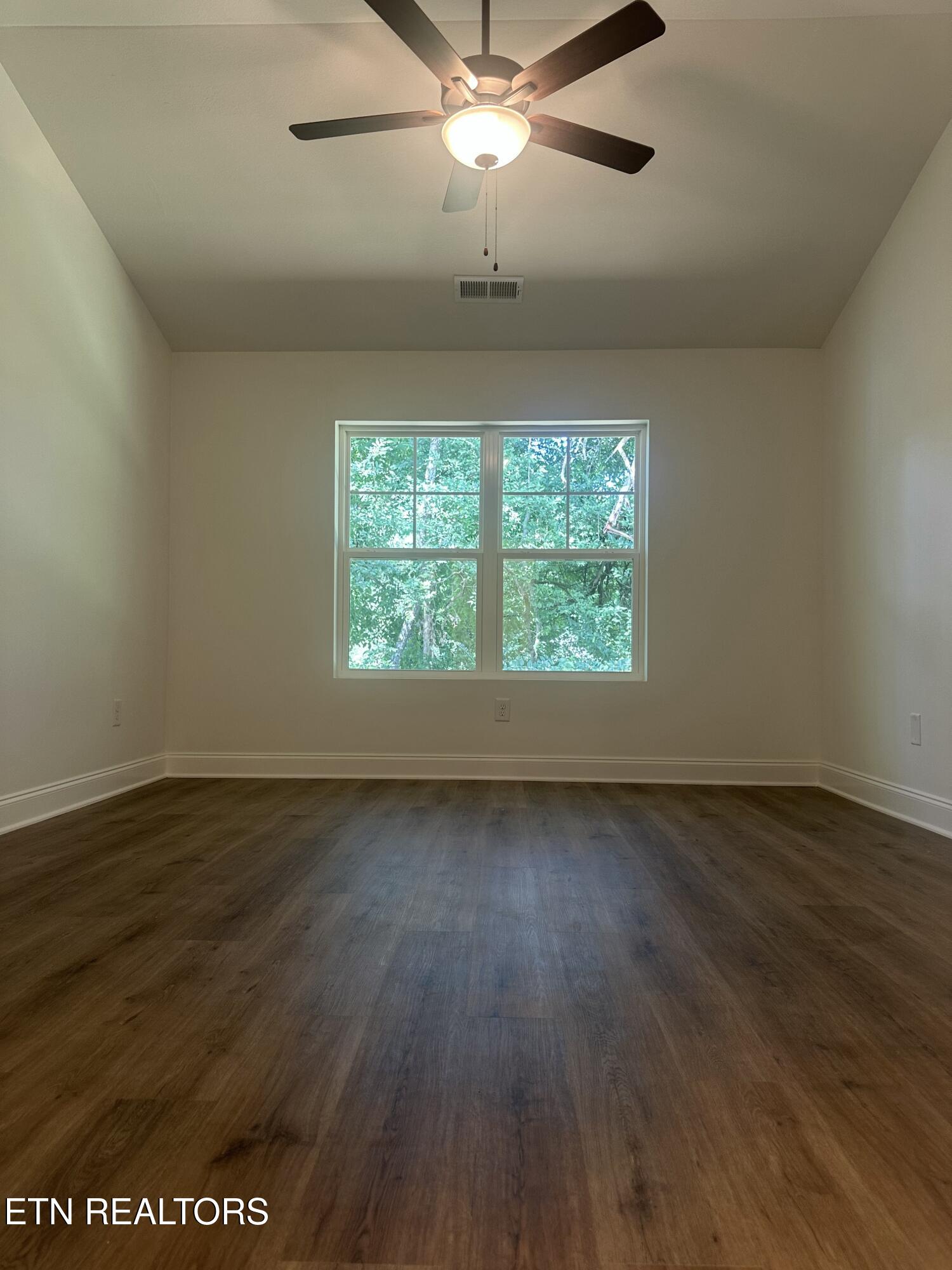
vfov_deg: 71.6
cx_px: 476
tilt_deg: +4.9
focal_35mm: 24
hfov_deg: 56.8
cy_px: 635
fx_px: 880
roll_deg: -0.2
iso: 125
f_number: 1.78
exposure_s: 1/60
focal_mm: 6.86
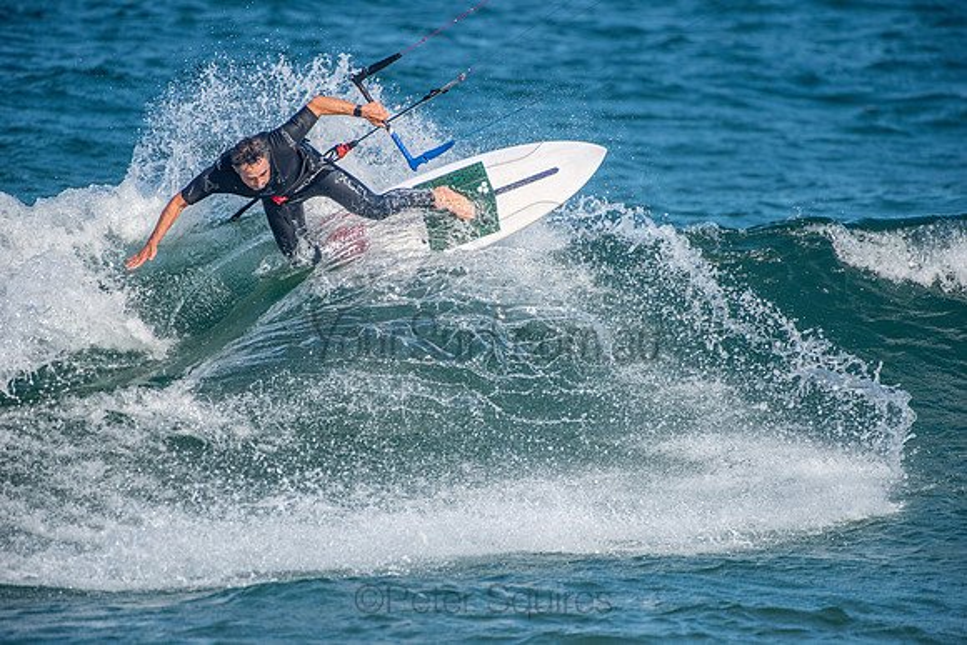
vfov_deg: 2.8
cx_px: 484
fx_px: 13433
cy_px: 322
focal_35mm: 500
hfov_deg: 4.1
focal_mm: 500
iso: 500
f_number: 5.6
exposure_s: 1/4000
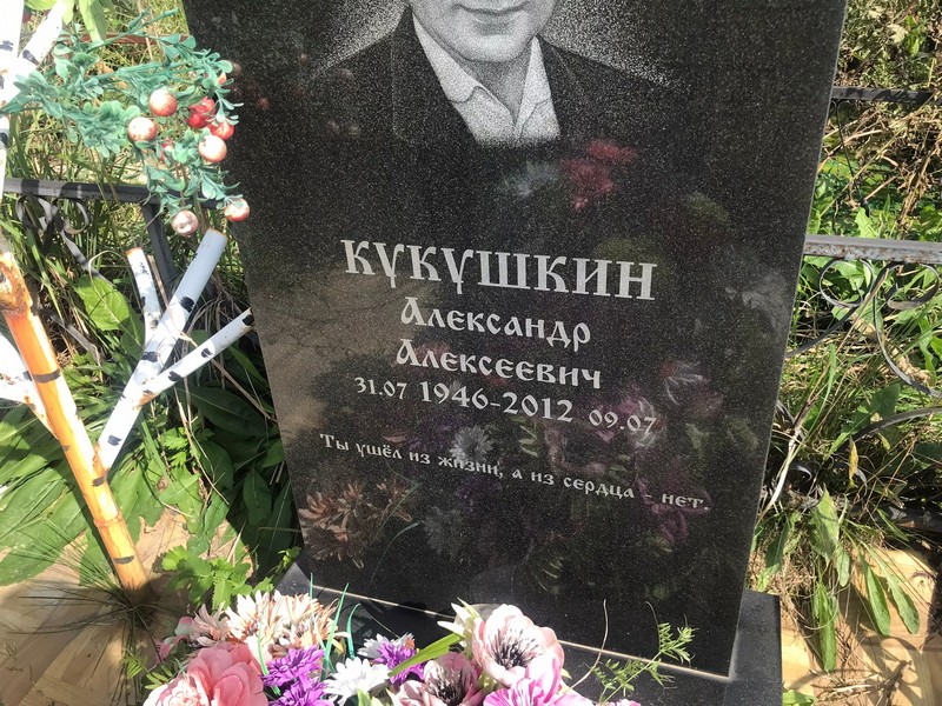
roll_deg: +2.6
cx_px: 471
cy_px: 353
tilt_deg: -31.7
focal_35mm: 28
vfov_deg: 49.7
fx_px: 762
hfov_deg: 63.4
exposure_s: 1/1100
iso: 20
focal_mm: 3.99
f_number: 1.8
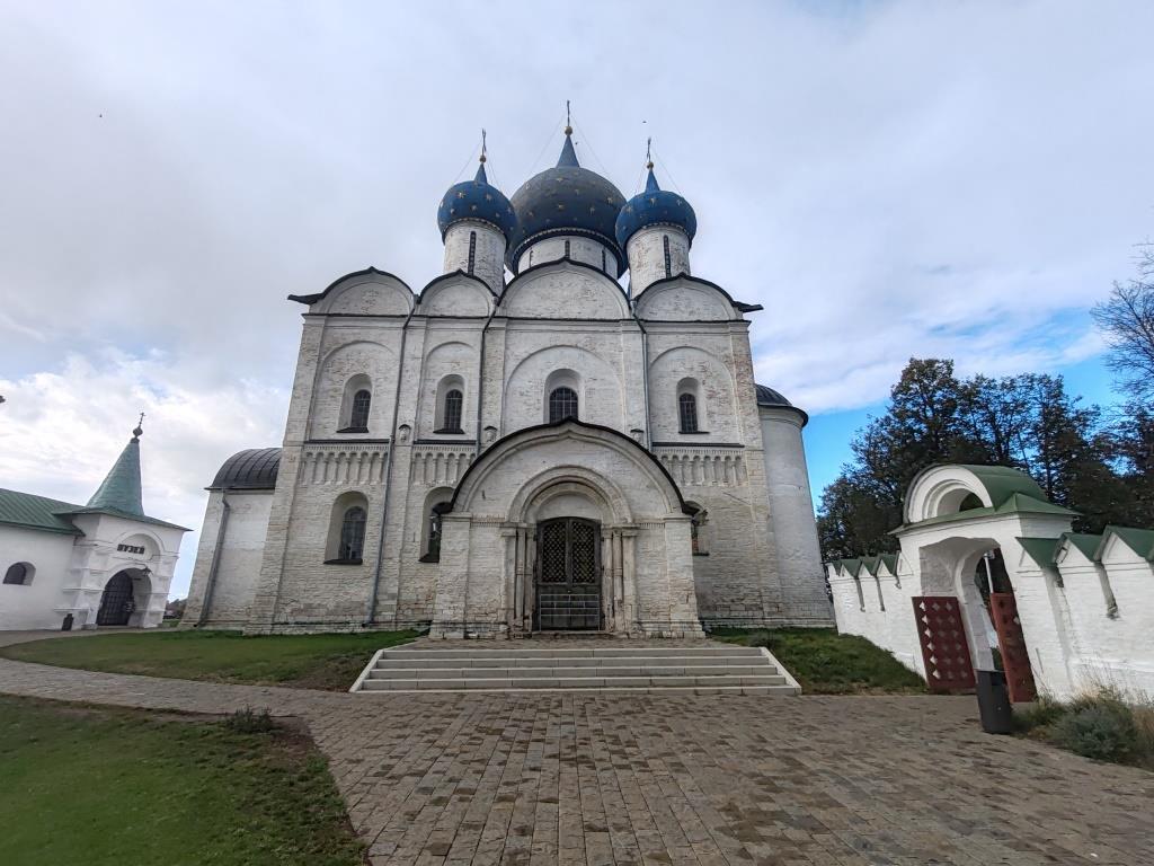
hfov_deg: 94.5
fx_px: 533
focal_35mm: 16
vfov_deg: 78.1
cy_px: 433
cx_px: 577
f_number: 2.2
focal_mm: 1.96
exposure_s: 1/1200
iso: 50
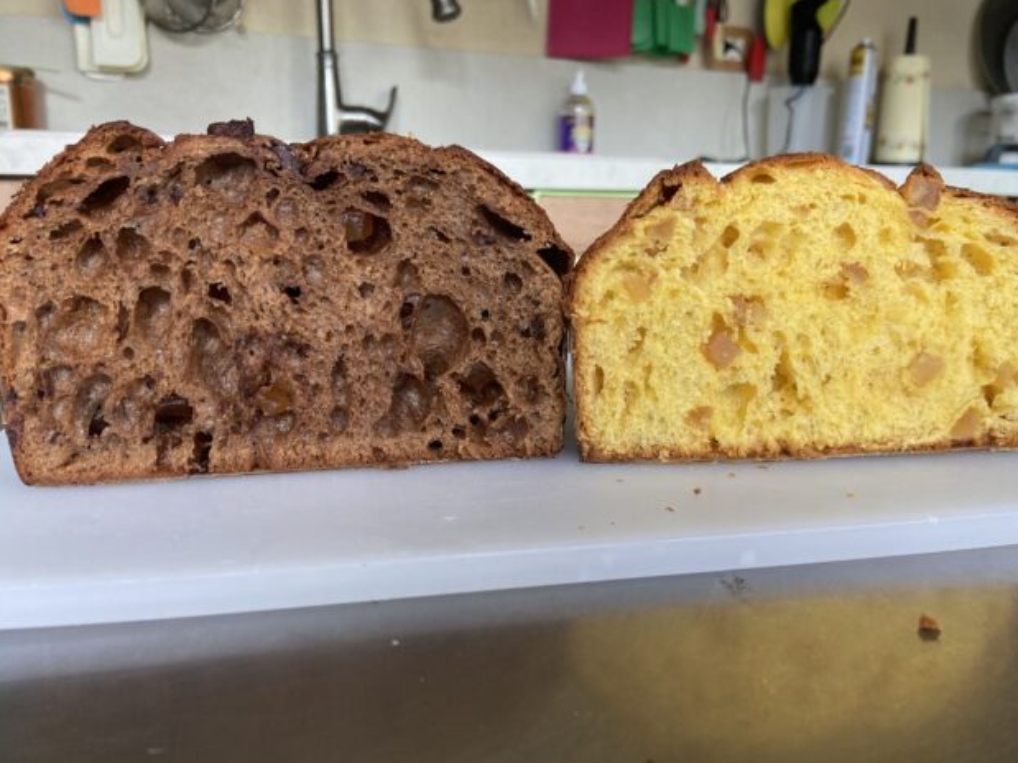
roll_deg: -2.0
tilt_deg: -14.1
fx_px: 823
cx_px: 547
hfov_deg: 63.4
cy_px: 396
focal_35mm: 28
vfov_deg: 49.7
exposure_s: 1/112
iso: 125
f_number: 1.8
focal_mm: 4.25
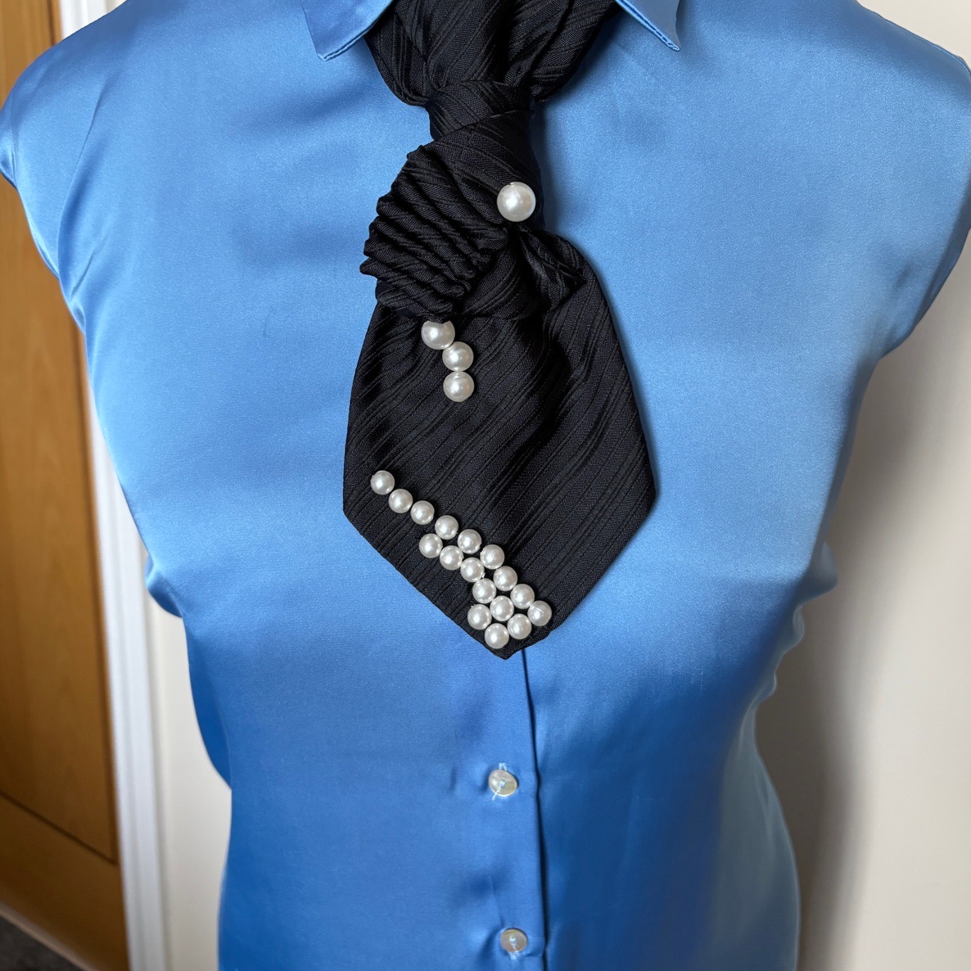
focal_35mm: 31
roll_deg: -1.9
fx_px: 984
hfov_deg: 52.5
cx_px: 489
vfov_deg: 52.0
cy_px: 363
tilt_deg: -14.5
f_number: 1.6
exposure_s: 1/60
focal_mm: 5.96
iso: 200
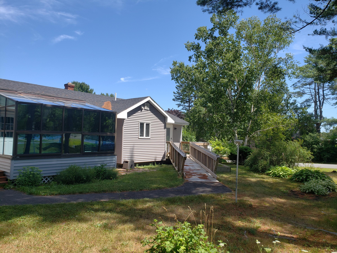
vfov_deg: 53.1
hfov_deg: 67.3
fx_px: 253
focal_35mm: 26
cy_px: 126
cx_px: 168
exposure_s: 1/850
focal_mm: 4.3
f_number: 2.4
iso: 50
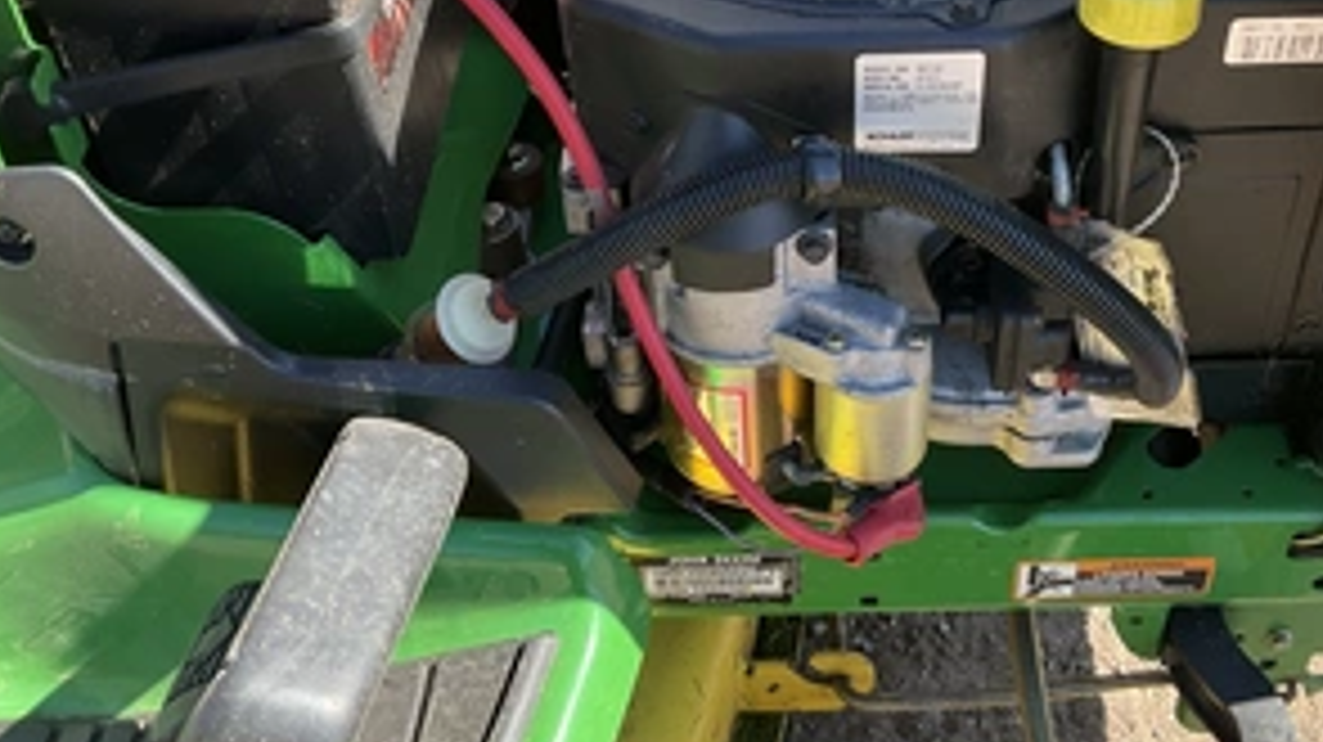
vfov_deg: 27.3
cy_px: 189
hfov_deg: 47.1
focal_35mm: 43
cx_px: 792
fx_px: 1508
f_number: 1.8
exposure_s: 1/322
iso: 25
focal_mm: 3
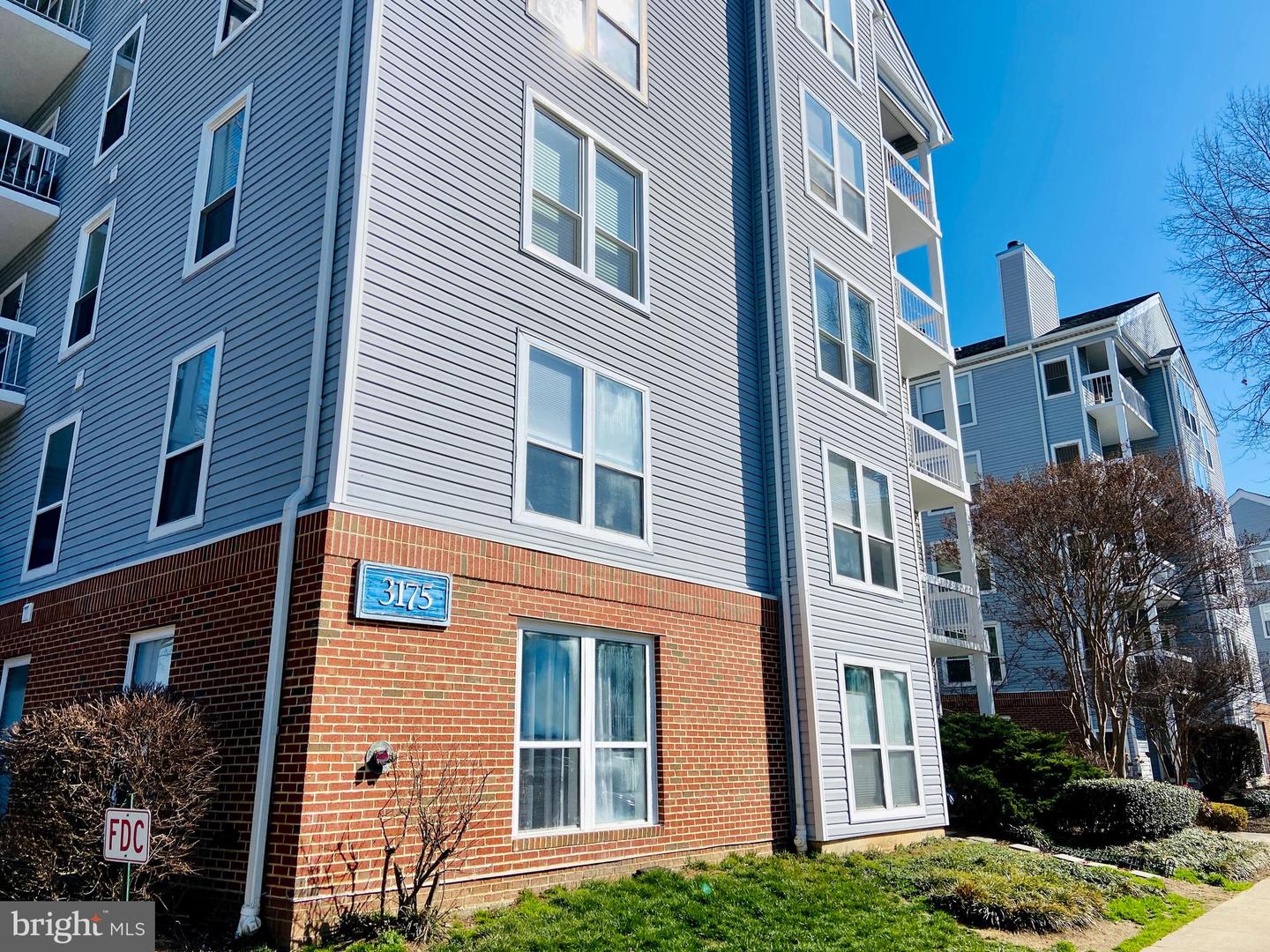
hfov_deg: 67.3
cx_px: 635
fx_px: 954
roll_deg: +0.5
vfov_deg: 53.1
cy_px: 476
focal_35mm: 26
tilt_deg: +16.2
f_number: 1.8
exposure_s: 1/4115
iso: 32
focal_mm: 4.25
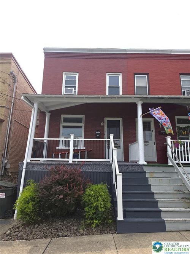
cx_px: 95
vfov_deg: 73.9
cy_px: 127
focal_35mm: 23
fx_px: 168
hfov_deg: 58.9
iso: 10
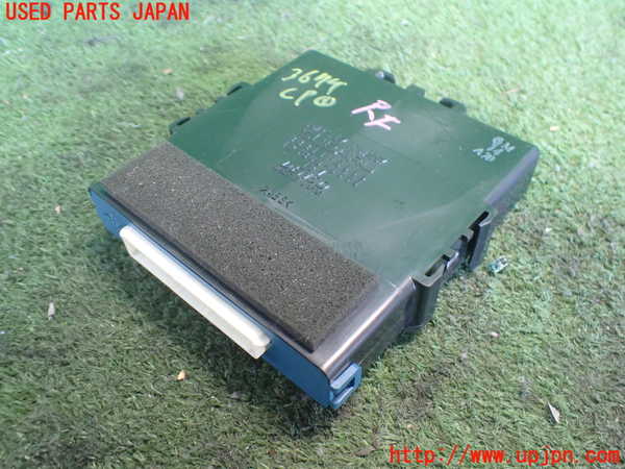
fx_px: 542
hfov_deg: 60.0
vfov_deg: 46.8
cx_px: 312
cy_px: 234
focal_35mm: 30
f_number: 2.3
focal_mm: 5.4
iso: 800
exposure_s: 1/30
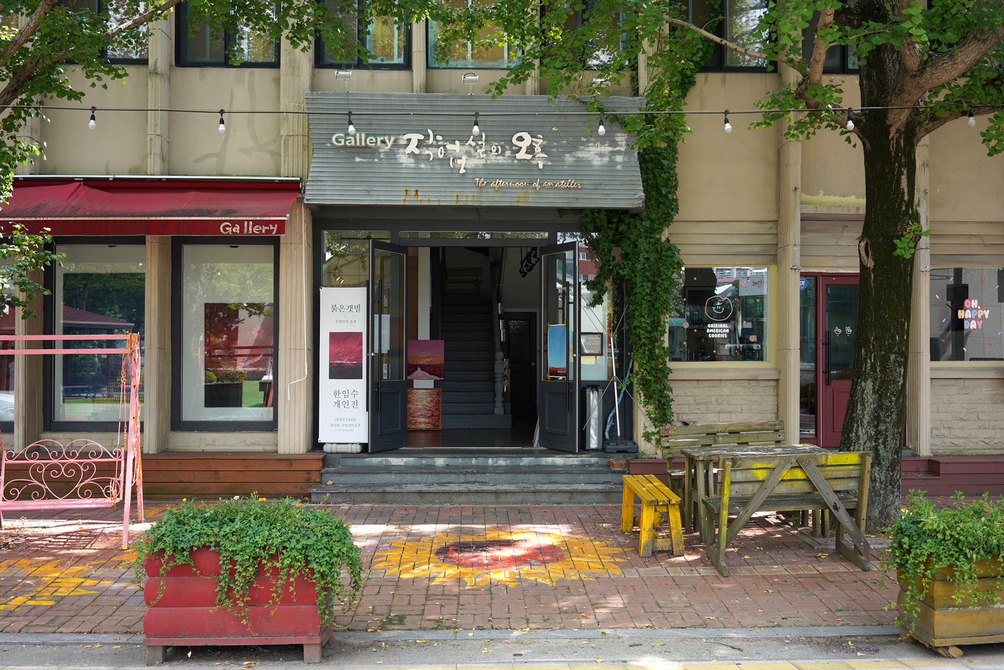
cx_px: 502
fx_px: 976
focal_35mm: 35
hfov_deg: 54.4
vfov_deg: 37.9
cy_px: 335
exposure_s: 1/100
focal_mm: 35
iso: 100
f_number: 4.5
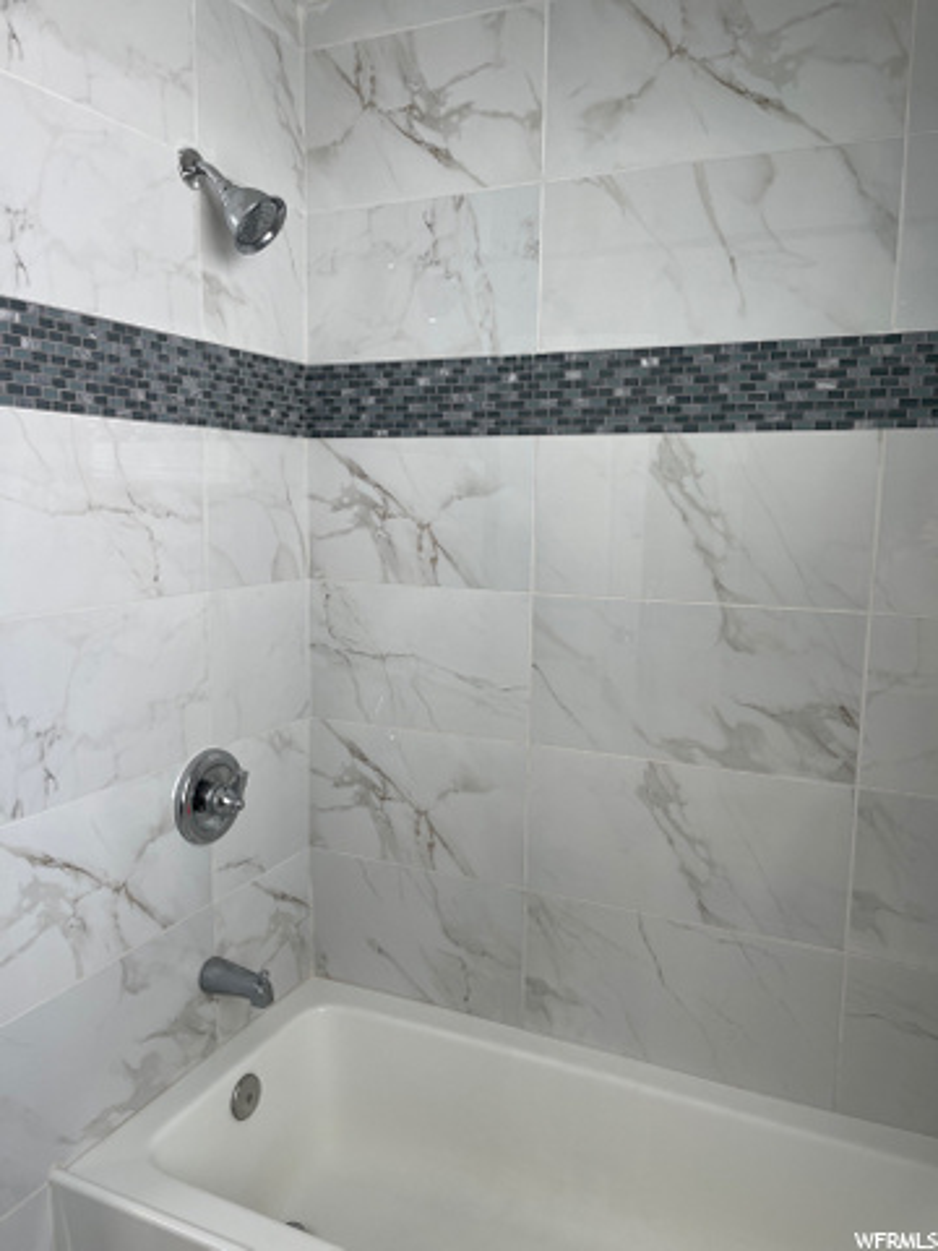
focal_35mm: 26
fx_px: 939
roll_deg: -0.9
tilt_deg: -9.1
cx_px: 469
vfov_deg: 67.3
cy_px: 626
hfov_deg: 53.1
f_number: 1.6
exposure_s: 1/120
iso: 40
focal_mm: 5.1
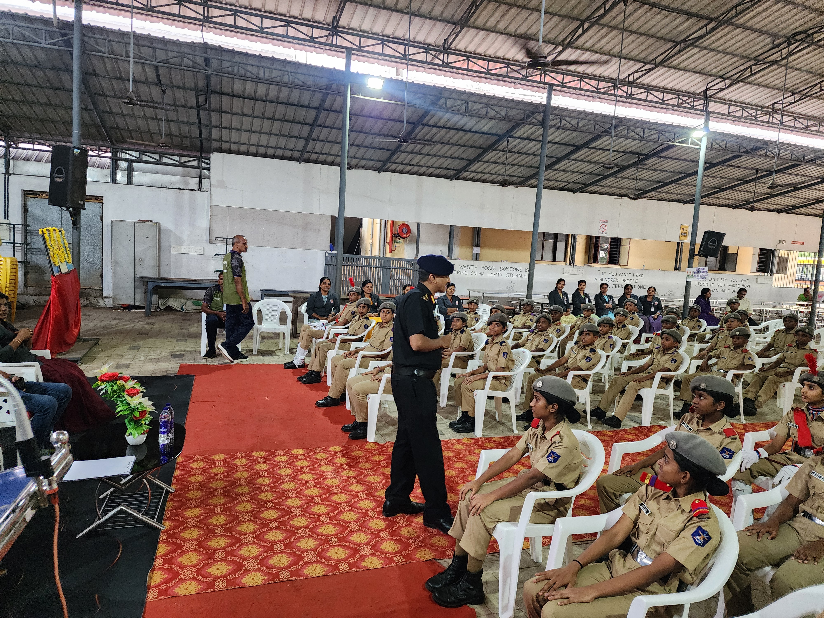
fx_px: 547
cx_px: 412
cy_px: 309
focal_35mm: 23
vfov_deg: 58.9
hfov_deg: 73.9
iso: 800
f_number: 1.8
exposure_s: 1/100
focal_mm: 6.4
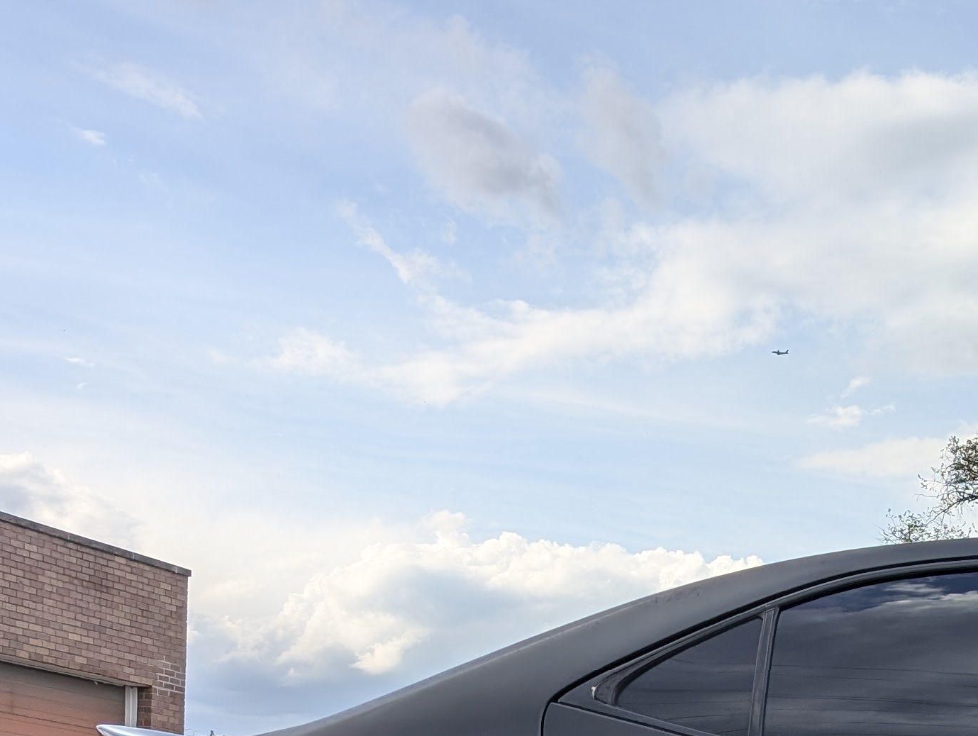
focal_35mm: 71
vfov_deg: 19.4
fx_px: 2009
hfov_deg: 23.1
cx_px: 1392
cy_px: 920
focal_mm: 6.9
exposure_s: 1/742
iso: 21
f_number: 1.68
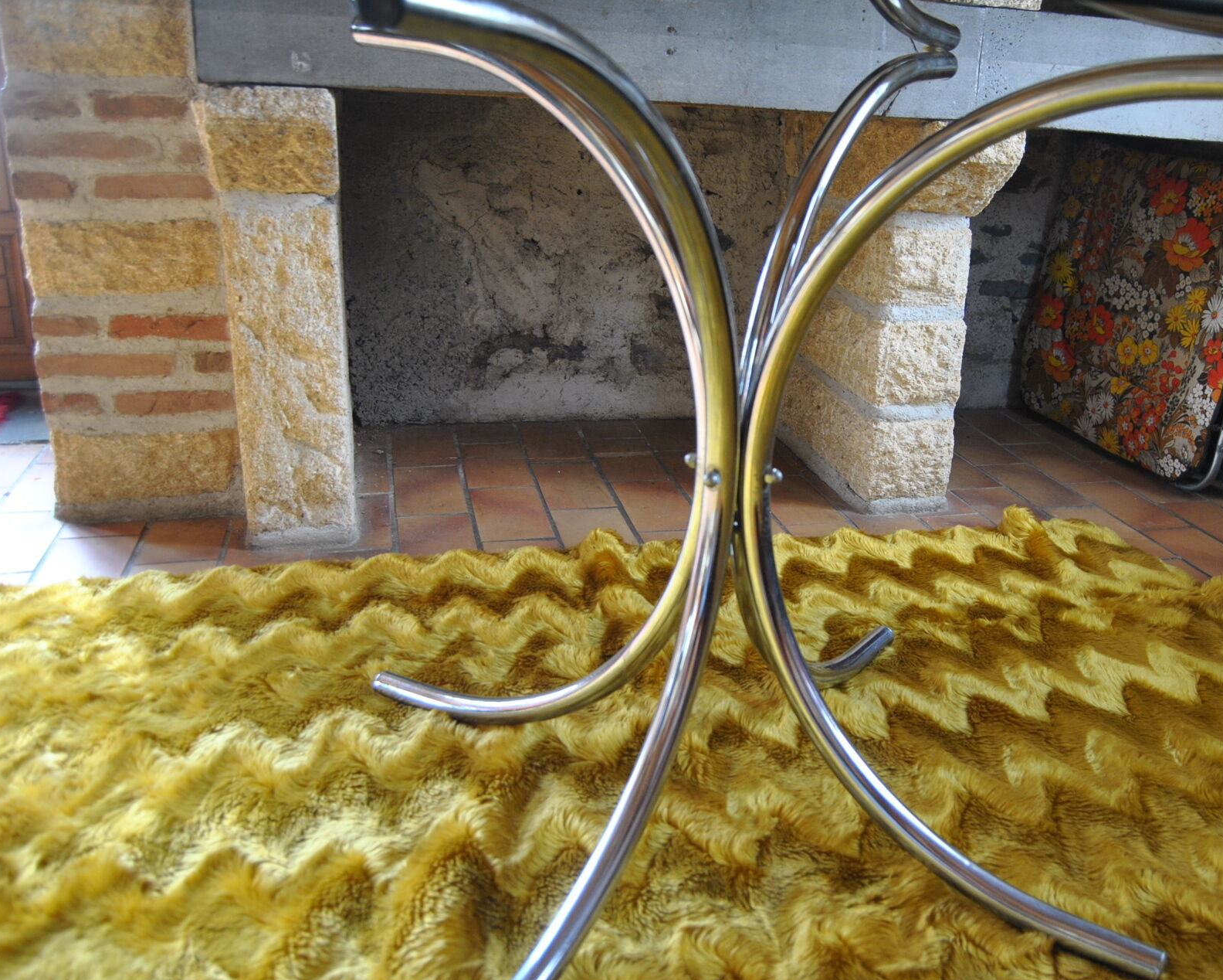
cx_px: 744
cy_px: 500
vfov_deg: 47.1
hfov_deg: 56.7
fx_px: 1122
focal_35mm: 31
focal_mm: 18
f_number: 3.5
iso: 320
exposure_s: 1/30
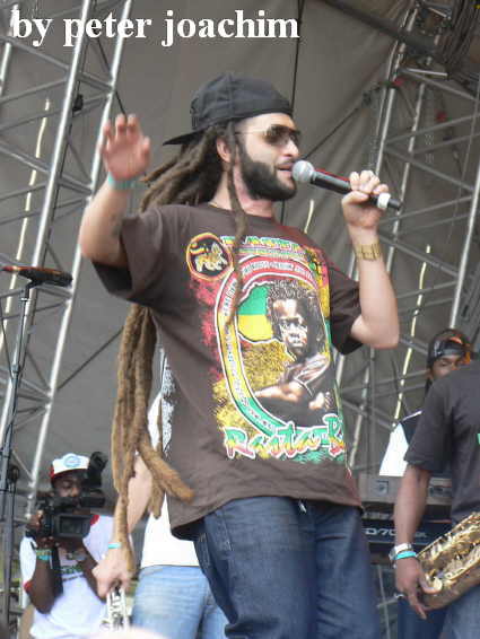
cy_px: 320
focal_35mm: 146
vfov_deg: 13.5
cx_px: 240
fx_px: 2697
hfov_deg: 10.2
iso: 64
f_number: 3.3
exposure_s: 1/60
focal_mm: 25.1
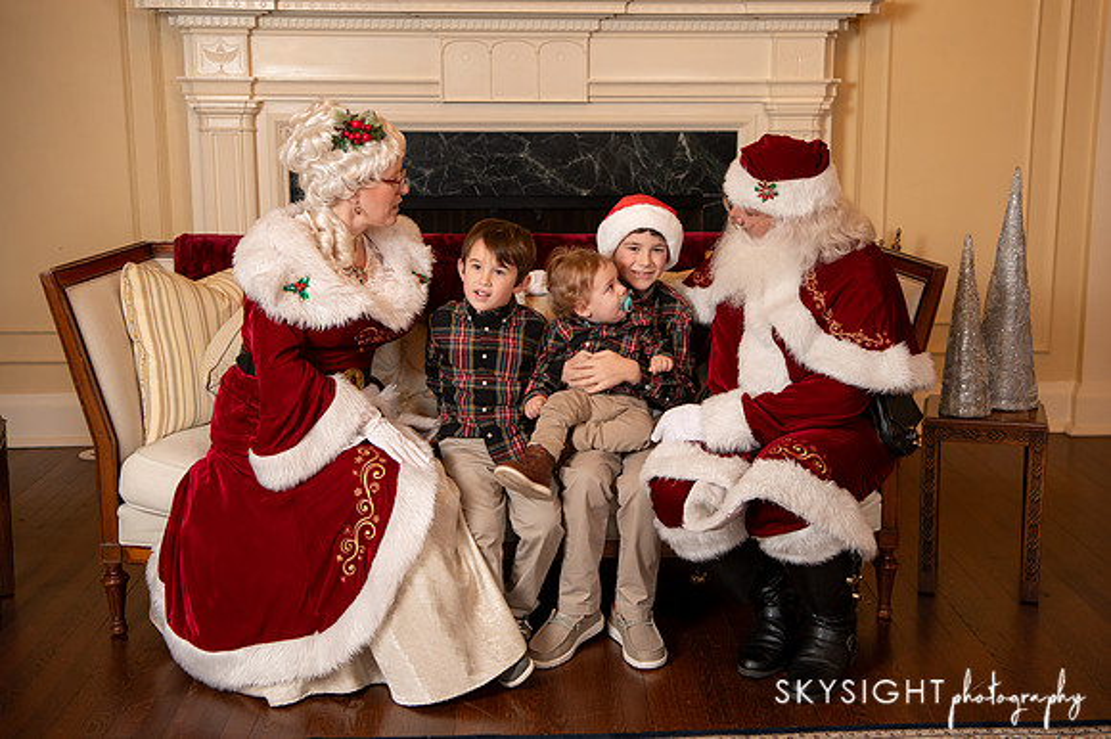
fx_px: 1497
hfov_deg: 40.7
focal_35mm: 49
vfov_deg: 27.7
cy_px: 343
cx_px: 583
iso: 1000
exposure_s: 1/200
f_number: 4
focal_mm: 45
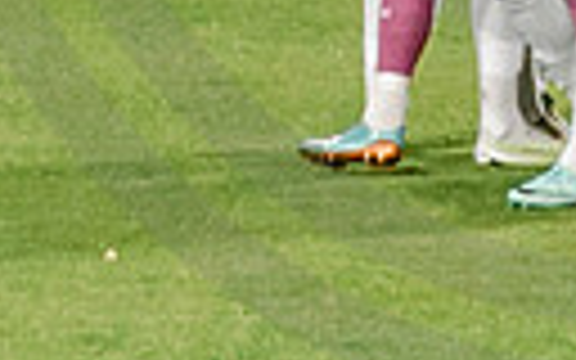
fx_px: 19591
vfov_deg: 1.1
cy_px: 214
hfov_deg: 1.7
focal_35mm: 1248
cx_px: 736
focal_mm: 70
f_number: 4
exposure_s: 1/200
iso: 2000
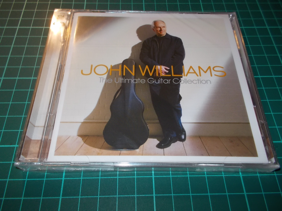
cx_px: 141
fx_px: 236
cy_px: 106
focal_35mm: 29
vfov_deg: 48.2
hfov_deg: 61.7
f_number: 3.3
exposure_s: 1/30
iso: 200
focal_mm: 4.1
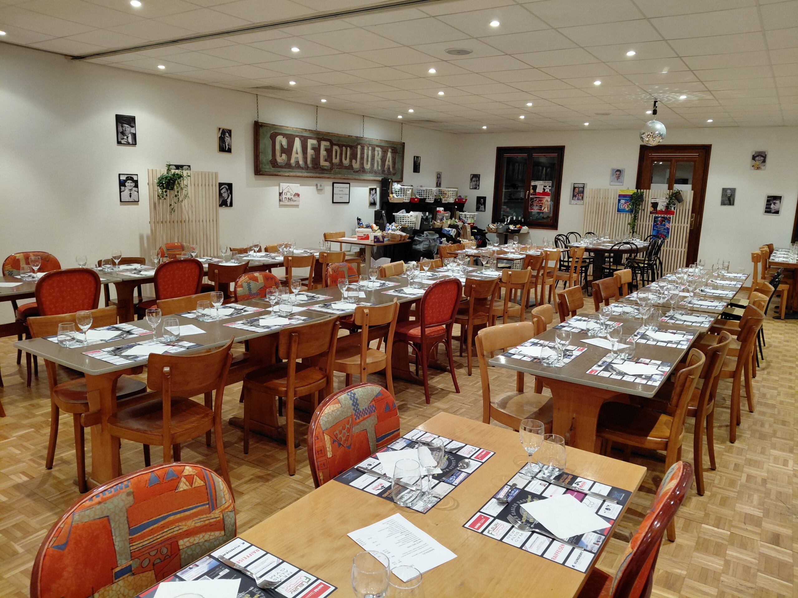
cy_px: 299
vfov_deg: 54.9
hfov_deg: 69.4
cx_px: 399
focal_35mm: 25
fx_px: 576
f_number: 1.8
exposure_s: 1/33.4
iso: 320
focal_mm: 4.69
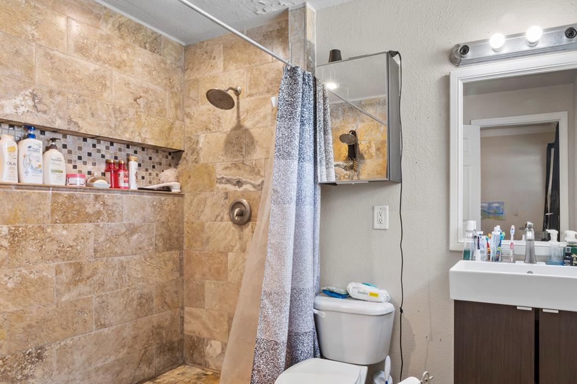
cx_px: 325
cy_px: 215
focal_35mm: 22
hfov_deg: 78.2
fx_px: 353
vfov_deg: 57.1
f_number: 14
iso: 200
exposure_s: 2
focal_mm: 10
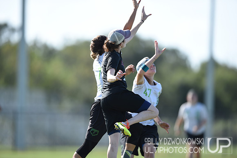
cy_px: 79
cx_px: 118
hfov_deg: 5.2
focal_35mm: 400
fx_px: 2632
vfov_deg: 3.4
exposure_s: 1/800
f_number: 2.8
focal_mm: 400
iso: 100
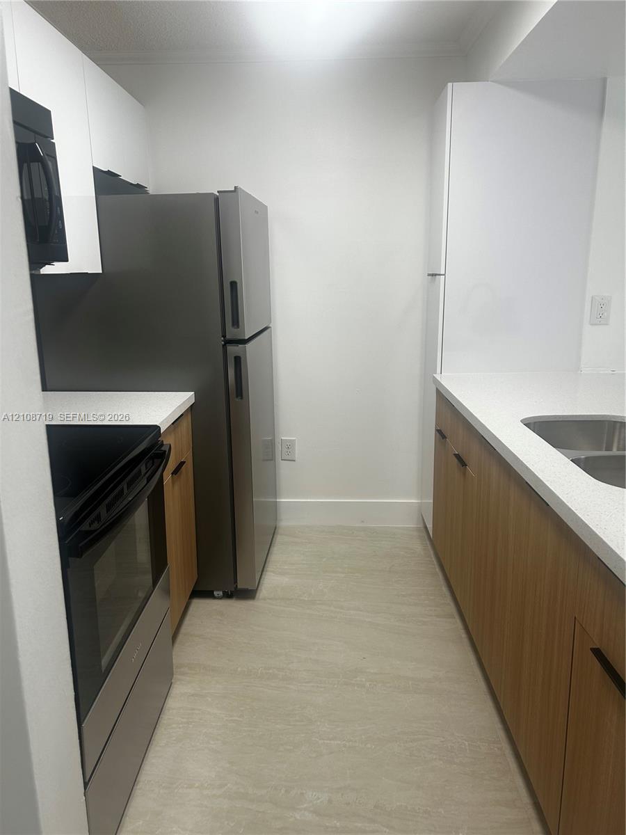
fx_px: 627
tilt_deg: -12.5
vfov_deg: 67.3
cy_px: 418
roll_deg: +0.6
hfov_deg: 53.1
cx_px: 313
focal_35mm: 26
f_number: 1.5
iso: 40
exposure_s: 1/121
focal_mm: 5.7
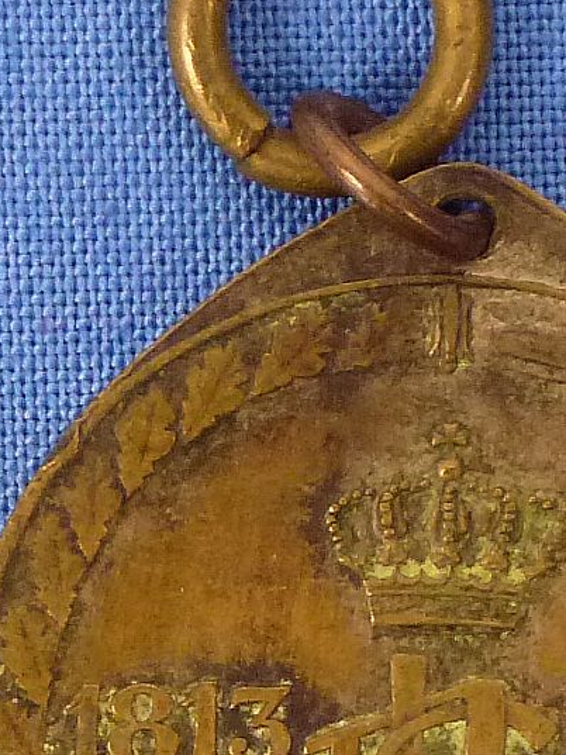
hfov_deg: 12.2
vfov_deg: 16.2
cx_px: 431
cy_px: 537
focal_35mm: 121
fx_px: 2638
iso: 400
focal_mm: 10.9
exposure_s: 1/60
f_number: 4.5
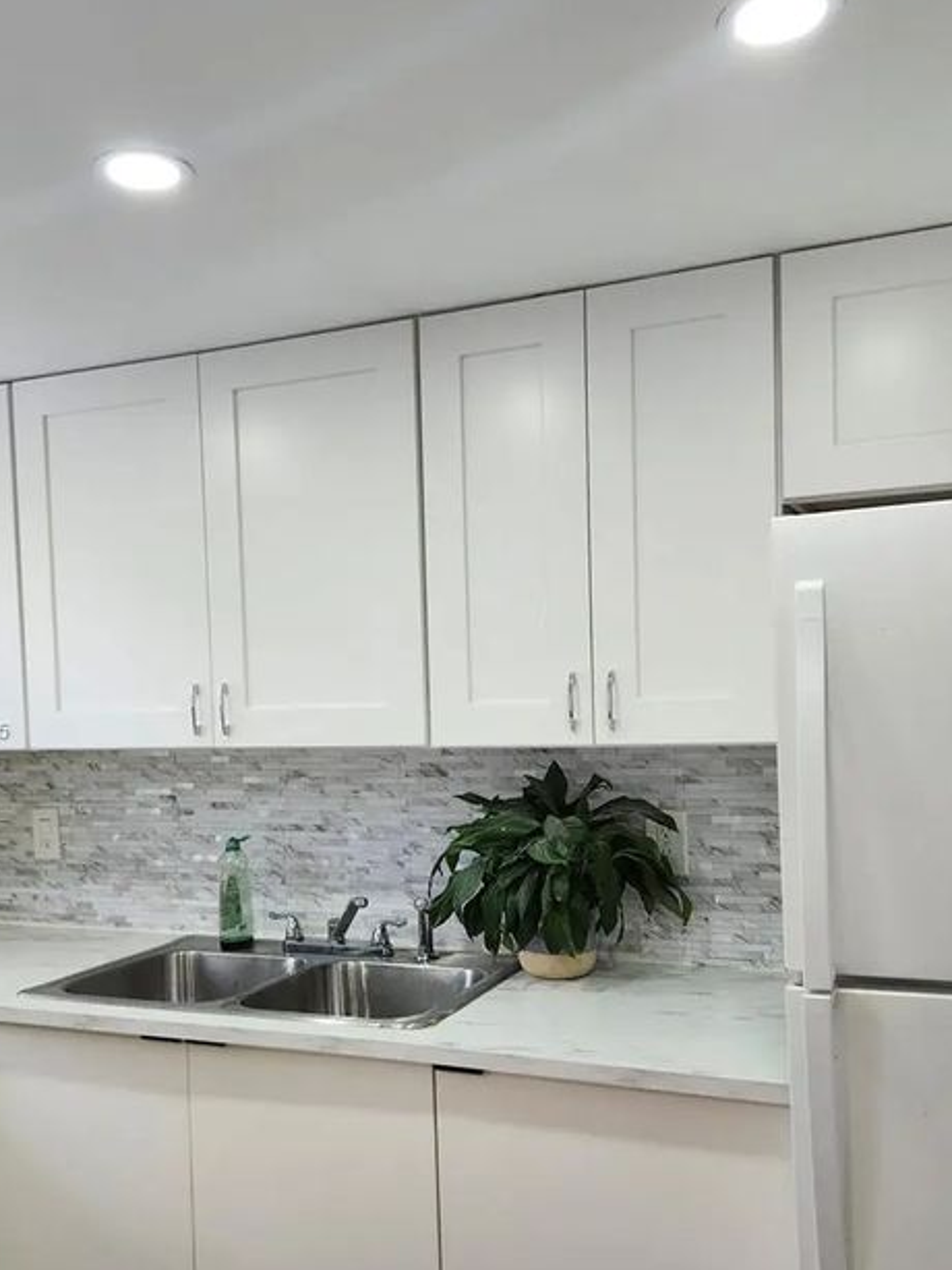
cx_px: 397
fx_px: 1173
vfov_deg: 56.6
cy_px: 732
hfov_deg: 44.0
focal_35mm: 32
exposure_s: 1/180
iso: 160
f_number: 1.8
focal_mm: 5.54
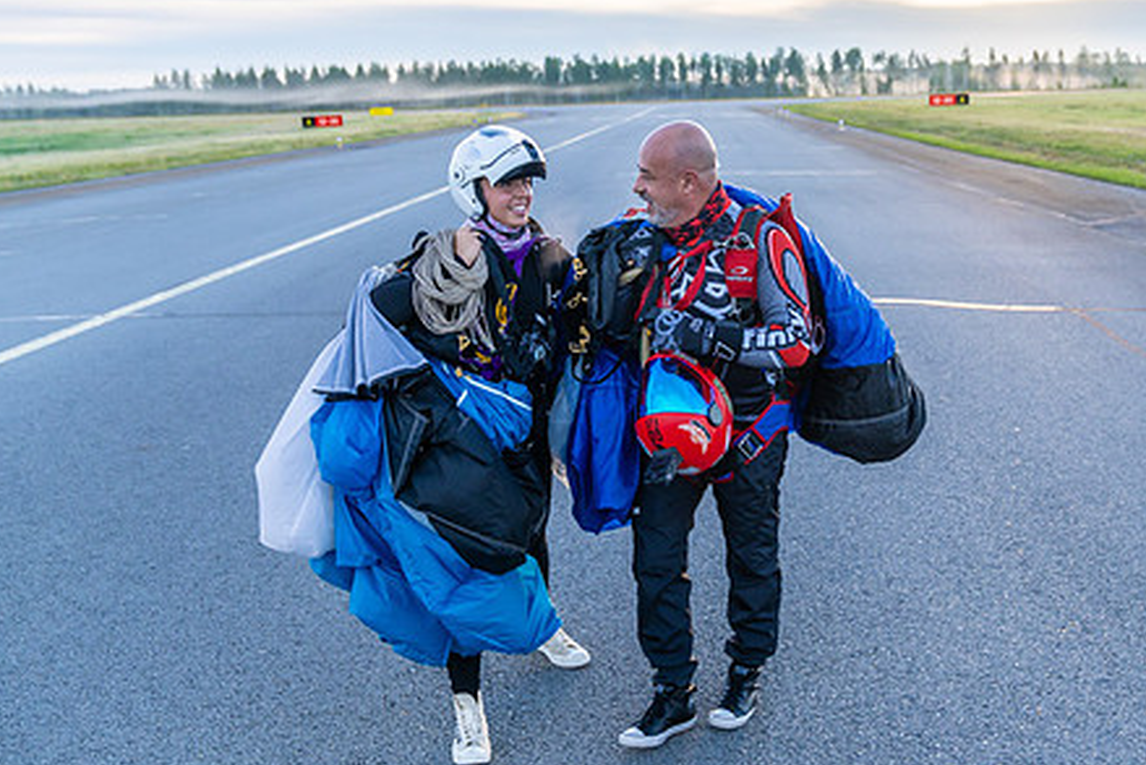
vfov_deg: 32.6
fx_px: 1306
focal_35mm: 41
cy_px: 343
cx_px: 694
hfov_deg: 47.1
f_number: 3.2
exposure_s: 1/2000
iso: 1000
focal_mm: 31
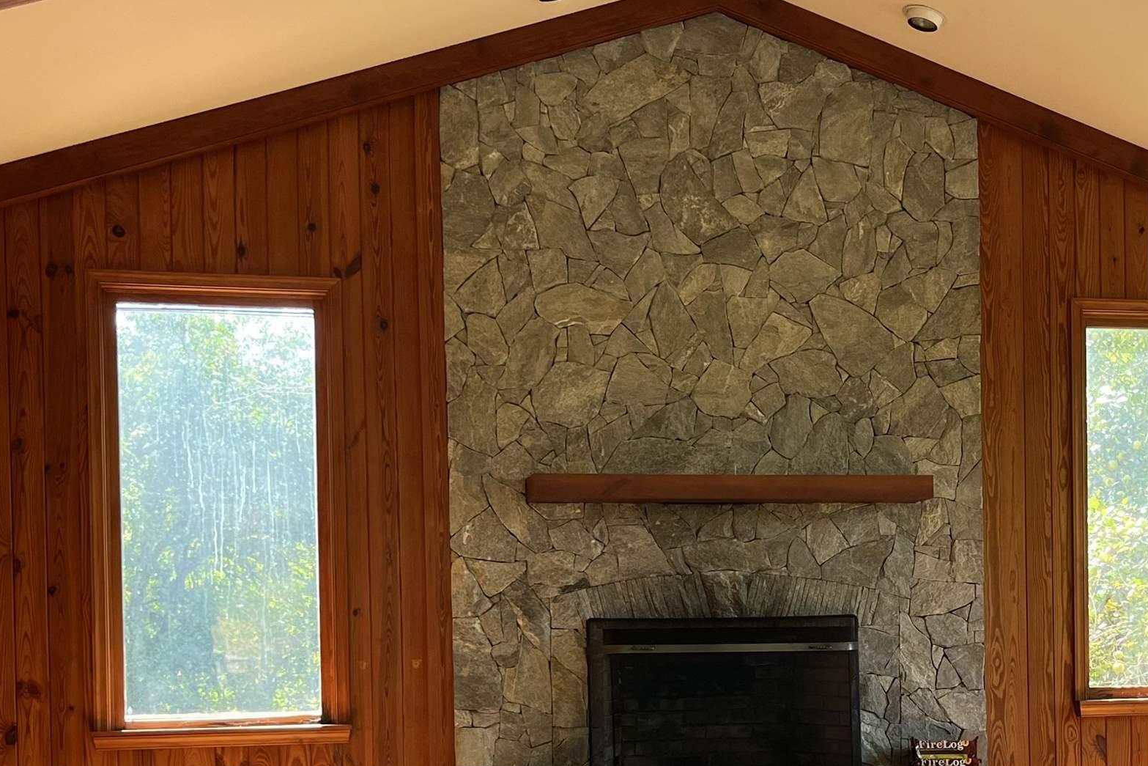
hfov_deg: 37.3
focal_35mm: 53
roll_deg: +1.4
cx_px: 722
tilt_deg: -1.0
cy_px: 644
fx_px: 1690
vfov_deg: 25.0
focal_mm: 5.1
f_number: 1.6
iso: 64
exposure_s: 1/133
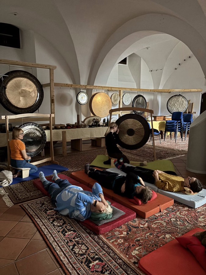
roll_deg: +0.0
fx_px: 206
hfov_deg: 53.1
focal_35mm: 26
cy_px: 138
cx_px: 103
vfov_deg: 67.3
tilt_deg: -10.0
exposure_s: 1/17
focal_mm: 5.96
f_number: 1.6
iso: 1000
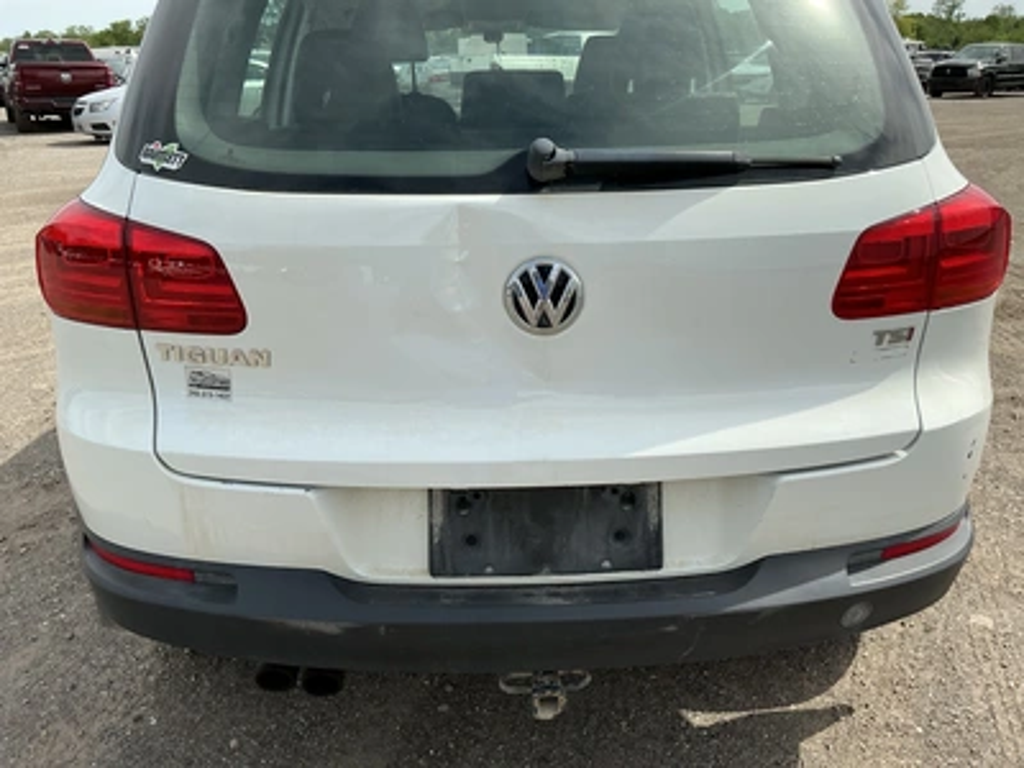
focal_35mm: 28
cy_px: 384
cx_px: 512
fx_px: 828
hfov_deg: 63.4
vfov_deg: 49.7
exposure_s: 1/1490
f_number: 1.8
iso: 25
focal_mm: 3
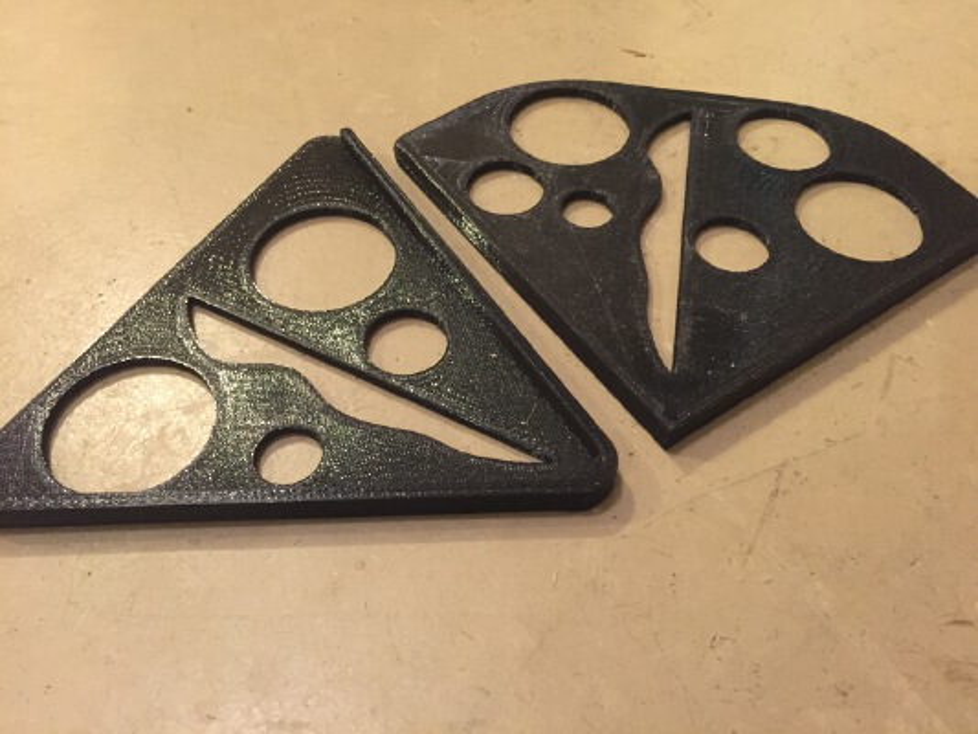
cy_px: 367
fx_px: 820
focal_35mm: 29
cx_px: 489
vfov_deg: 48.2
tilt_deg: -52.2
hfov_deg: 61.6
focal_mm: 4.15
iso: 320
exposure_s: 1/15
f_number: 2.2
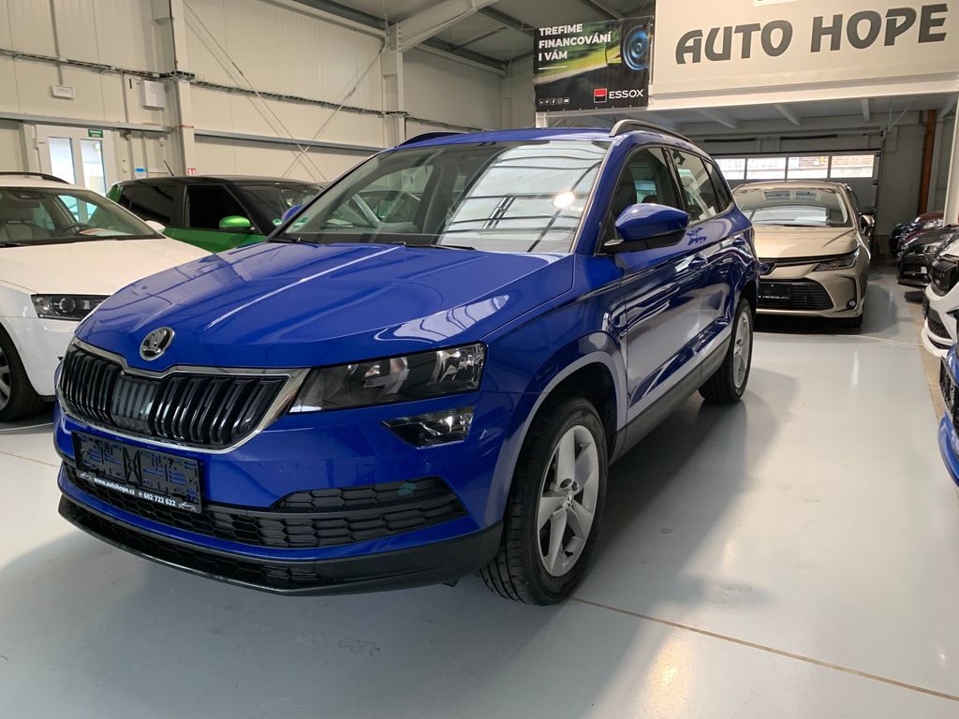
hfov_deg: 67.3
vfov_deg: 53.1
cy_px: 360
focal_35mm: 26
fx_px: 720
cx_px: 480
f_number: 1.8
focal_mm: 4.25
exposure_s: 1/60
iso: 160
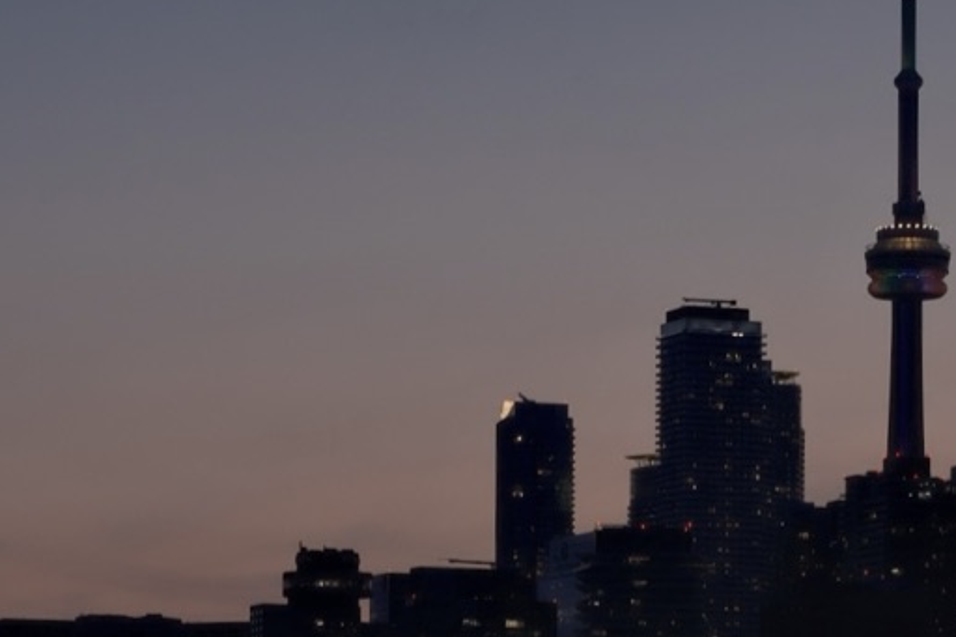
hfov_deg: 16.6
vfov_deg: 10.8
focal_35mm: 123
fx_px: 3265
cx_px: 633
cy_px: 874
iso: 125
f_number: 4
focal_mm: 23
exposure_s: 1/15
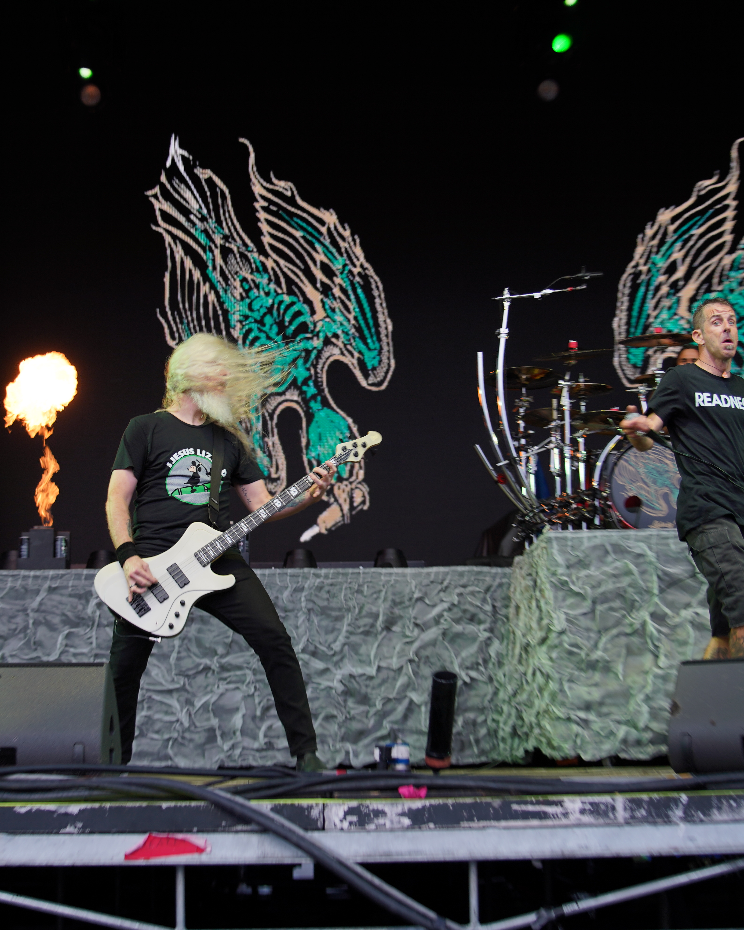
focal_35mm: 51
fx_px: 1404
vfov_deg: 36.7
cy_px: 465
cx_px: 297
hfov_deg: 29.6
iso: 100
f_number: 4
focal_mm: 36
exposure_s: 1/100
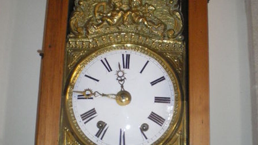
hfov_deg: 39.2
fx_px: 363
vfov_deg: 22.6
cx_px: 130
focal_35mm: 53
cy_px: 77
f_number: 3.1
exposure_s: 1/50
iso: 640
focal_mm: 6.3
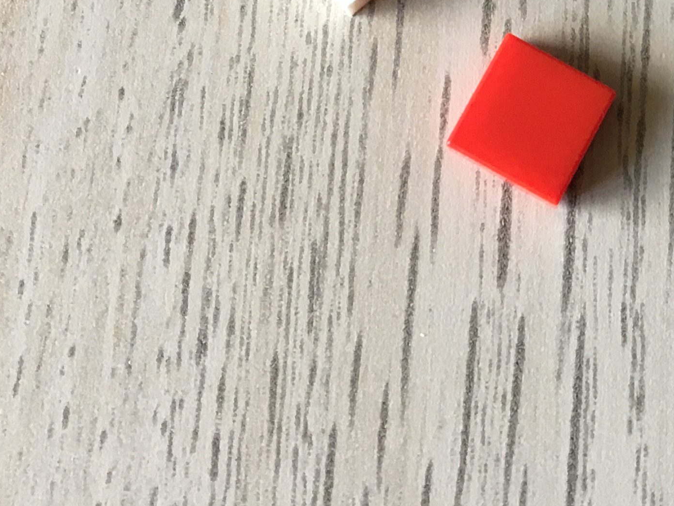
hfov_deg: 22.7
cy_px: -212
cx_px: 608
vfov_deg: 16.3
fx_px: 1636
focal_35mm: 84
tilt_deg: -72.8
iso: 50
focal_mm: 4.15
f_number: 2.2
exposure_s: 1/33
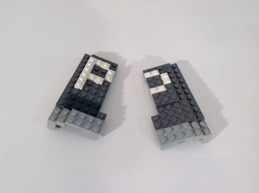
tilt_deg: -53.7
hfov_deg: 52.7
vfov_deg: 40.6
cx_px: 130
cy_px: 96
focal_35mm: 35
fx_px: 261
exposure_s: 1/120
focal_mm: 4.28
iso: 100
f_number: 2.4
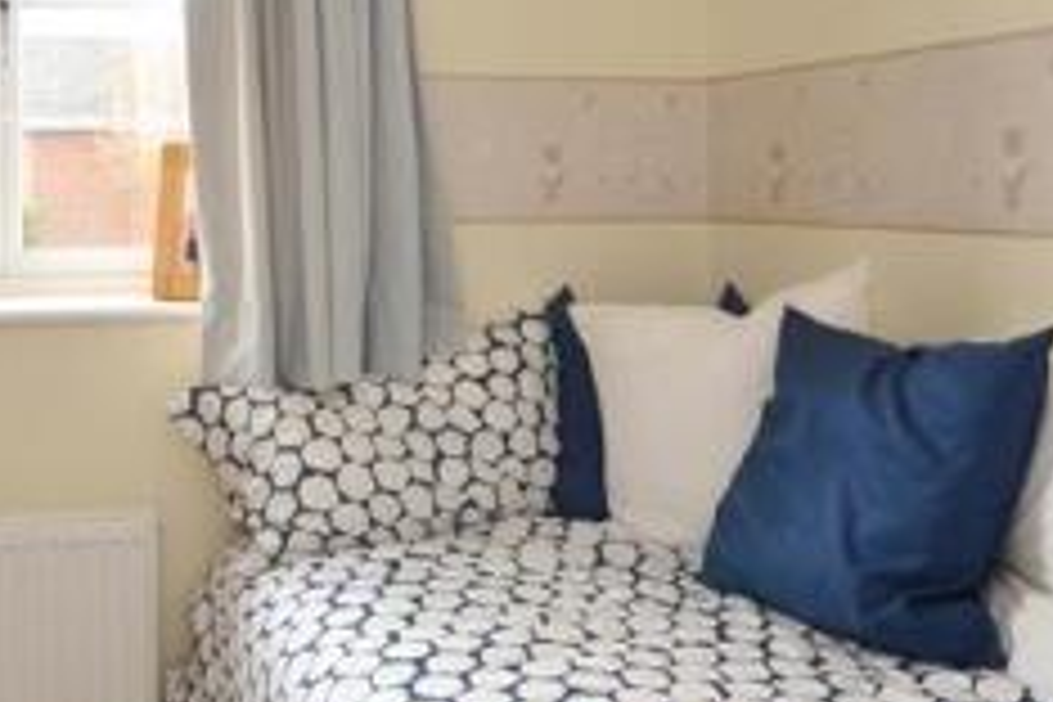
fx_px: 1228
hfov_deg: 45.0
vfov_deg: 31.3
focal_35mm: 42
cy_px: 169
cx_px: 274
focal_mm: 10
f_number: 11
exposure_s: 1/3
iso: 200
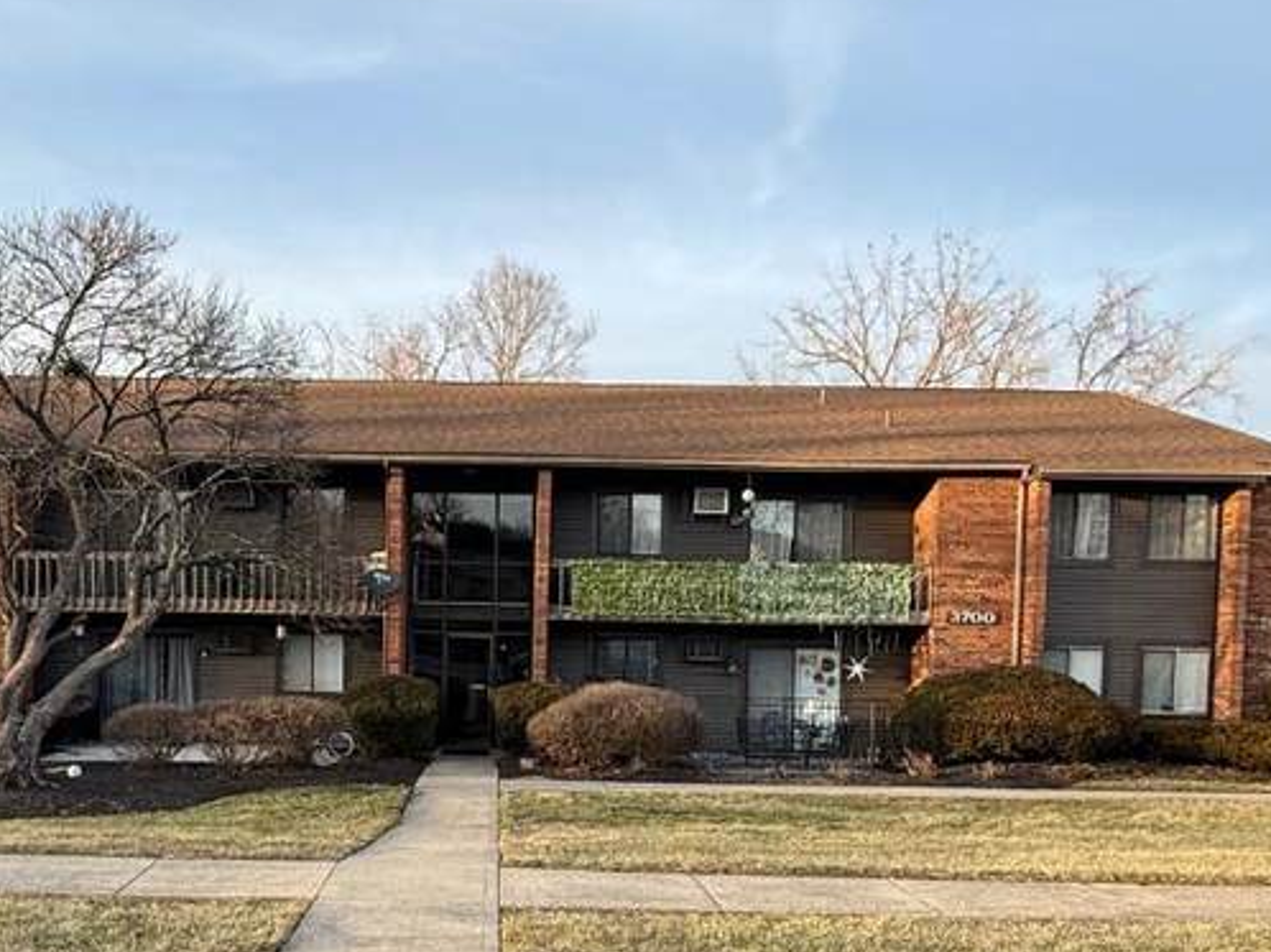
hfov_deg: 50.9
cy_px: 697
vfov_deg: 38.7
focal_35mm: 36
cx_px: 480
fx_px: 1321
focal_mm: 2.22
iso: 50
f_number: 2.2
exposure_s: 1/328
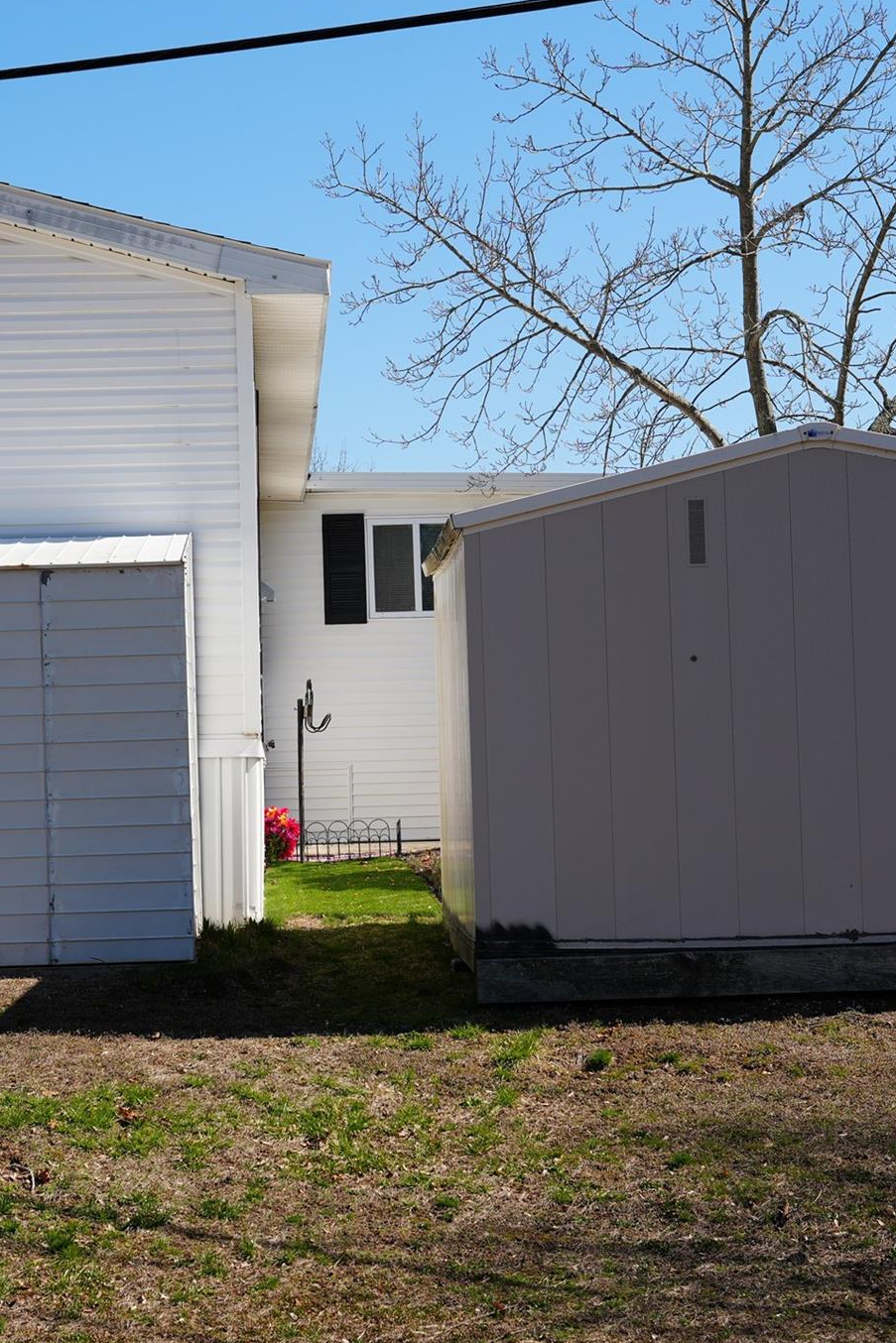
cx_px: 316
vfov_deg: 31.9
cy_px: 673
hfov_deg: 21.5
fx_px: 2353
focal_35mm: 63
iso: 100
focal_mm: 27.8
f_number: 5
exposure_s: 1/640
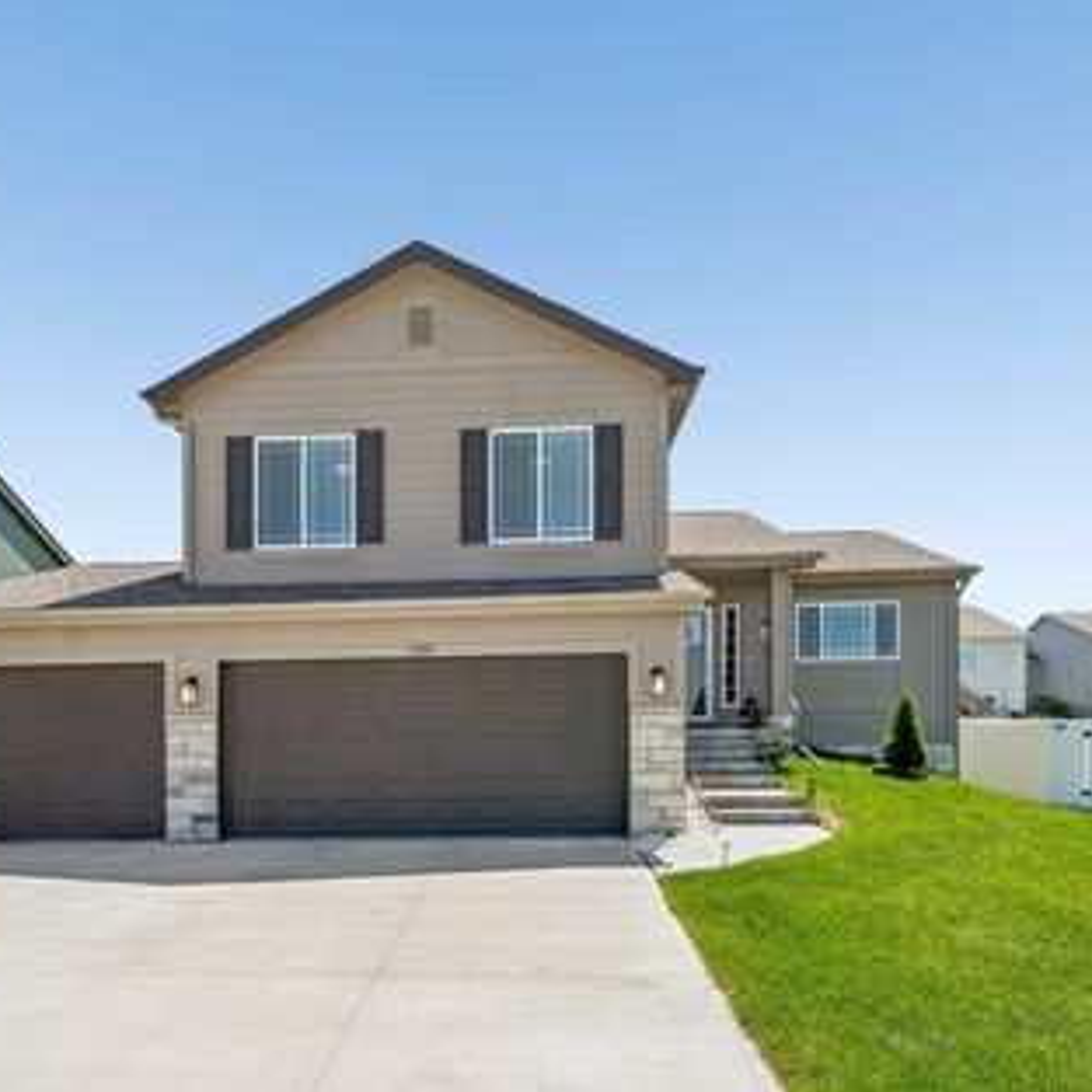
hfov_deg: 77.4
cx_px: 488
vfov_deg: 77.6
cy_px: 515
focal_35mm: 19
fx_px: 678
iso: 200
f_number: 8
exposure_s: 1/1000
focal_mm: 14
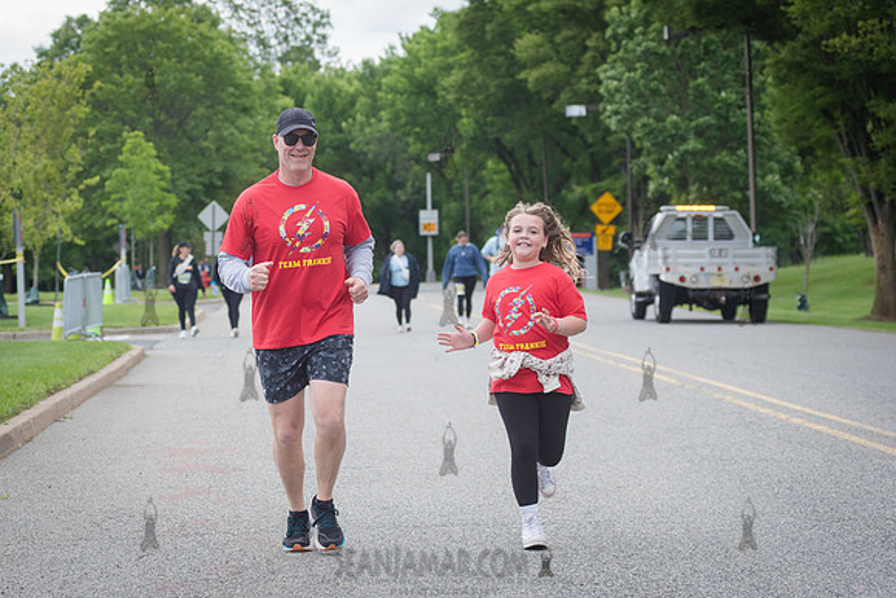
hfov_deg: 18.9
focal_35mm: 108
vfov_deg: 12.7
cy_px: 318
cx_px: 336
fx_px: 2681
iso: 400
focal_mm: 80
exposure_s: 1/1250
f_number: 4
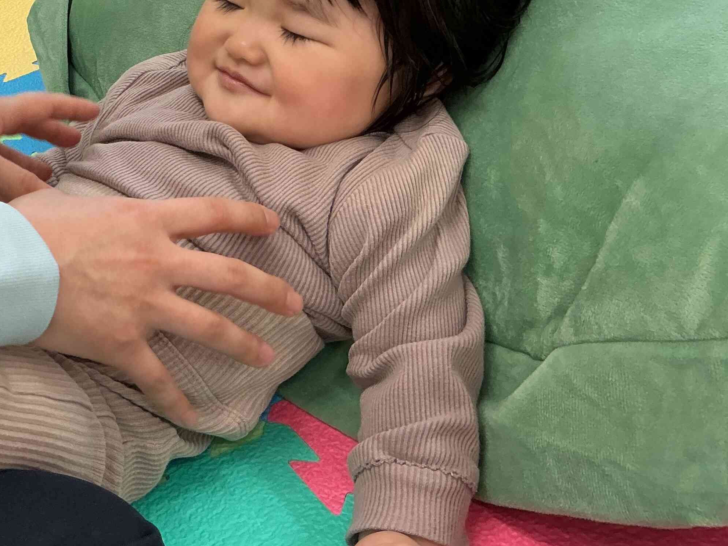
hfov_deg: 30.7
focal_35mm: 59
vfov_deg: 24.4
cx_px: 29
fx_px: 1241
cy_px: 109
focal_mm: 3
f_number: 1.8
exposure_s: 1/60
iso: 40
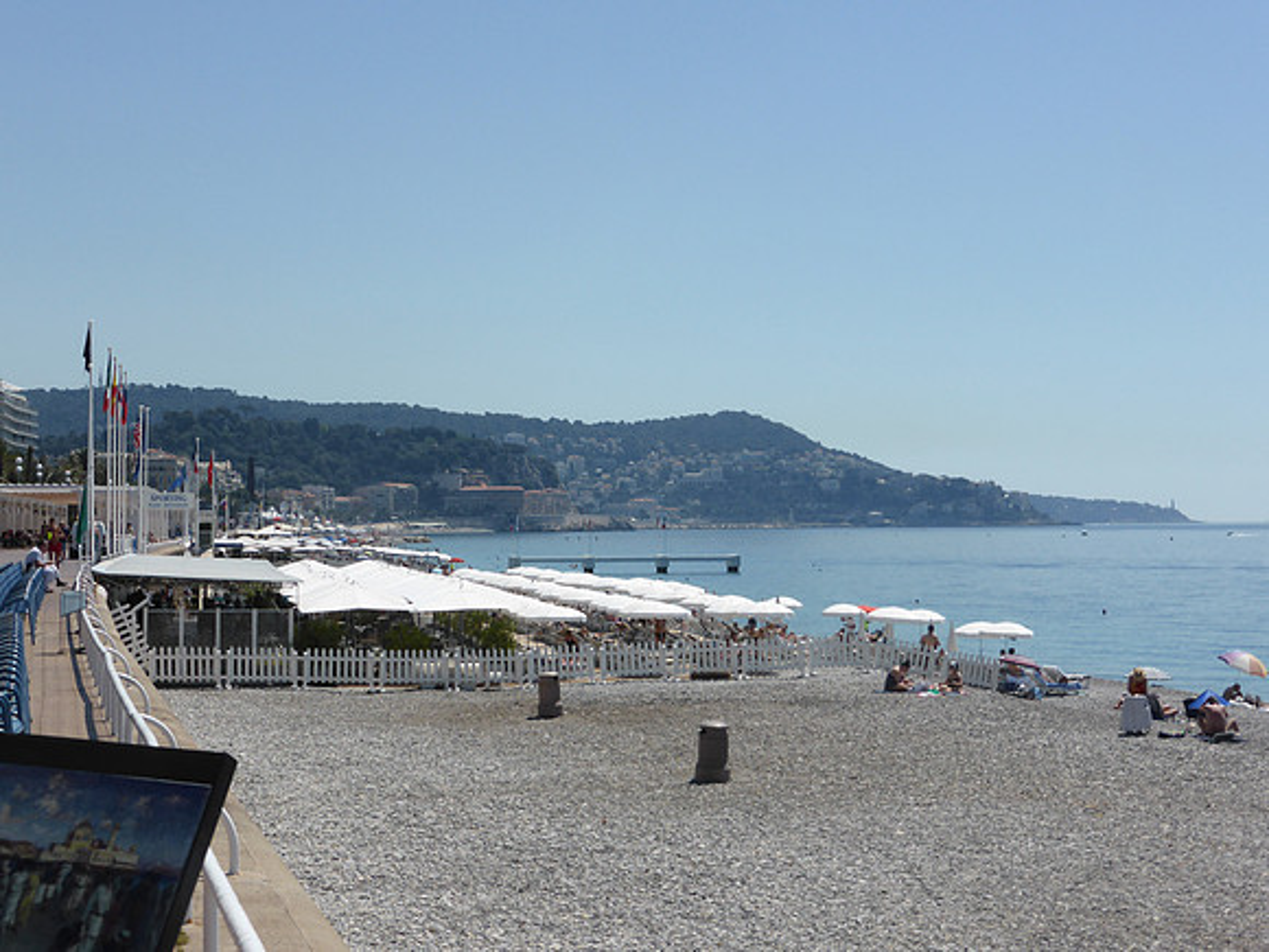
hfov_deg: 36.2
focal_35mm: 53
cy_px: 476
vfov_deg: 27.5
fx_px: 1943
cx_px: 634
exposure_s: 1/2000
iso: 100
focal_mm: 9
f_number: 4.4
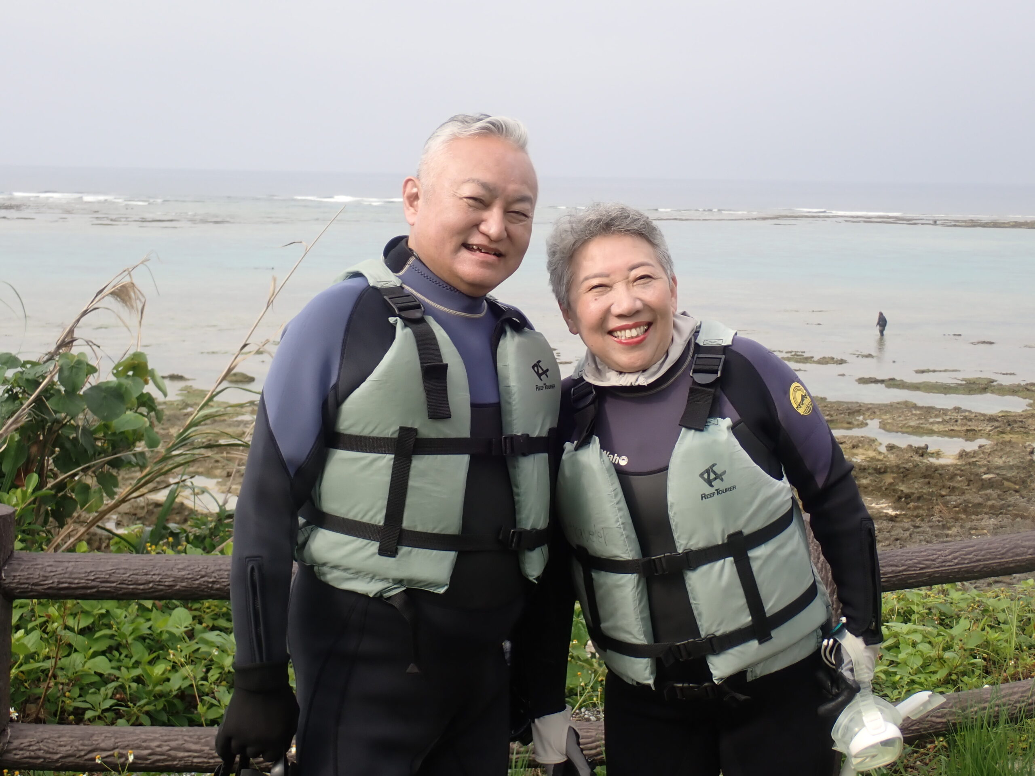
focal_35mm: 54
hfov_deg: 35.5
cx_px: 518
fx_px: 1615
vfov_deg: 27.0
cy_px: 388
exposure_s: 1/320
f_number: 4.5
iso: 100
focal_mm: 9.65
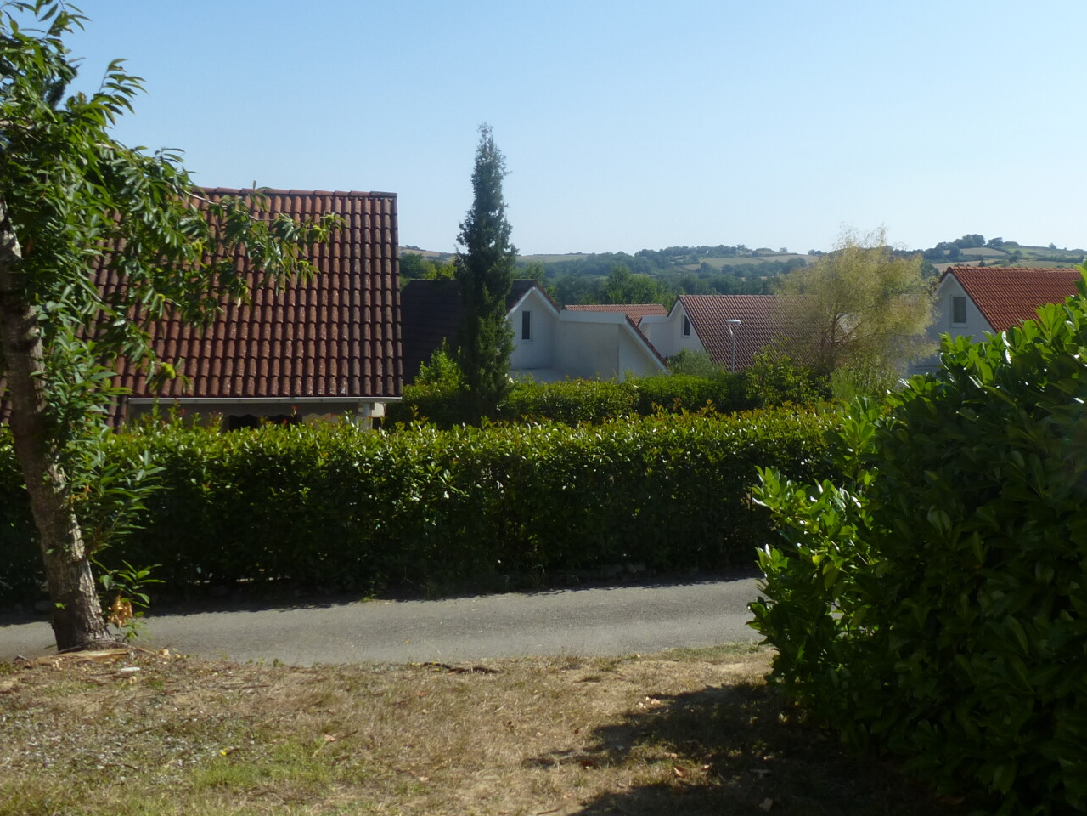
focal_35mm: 36
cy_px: 224
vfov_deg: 38.8
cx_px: 712
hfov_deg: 50.6
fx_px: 1130
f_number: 4
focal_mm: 4.3
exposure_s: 1/800
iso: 100
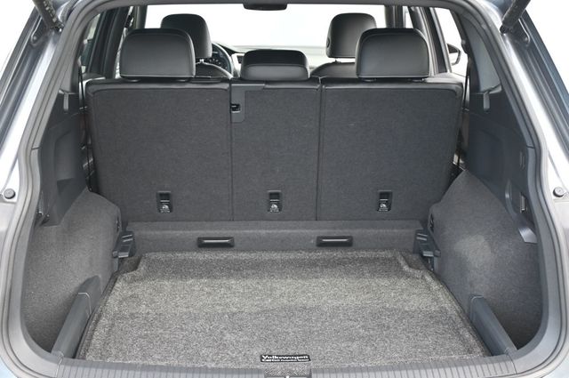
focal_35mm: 48
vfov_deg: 28.0
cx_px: 284
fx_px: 758
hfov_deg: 41.2
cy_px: 189
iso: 450
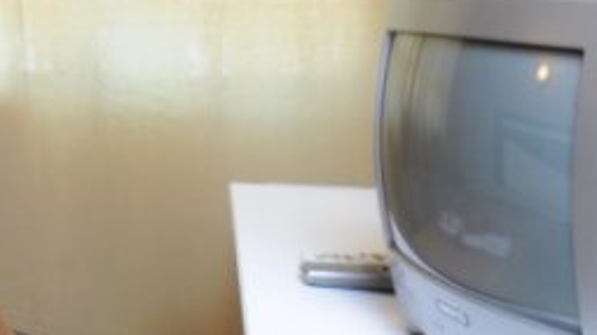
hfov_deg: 21.7
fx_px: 997
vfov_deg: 18.4
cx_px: -471
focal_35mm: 63
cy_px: -23
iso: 200
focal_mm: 10
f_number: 11
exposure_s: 1/1.3
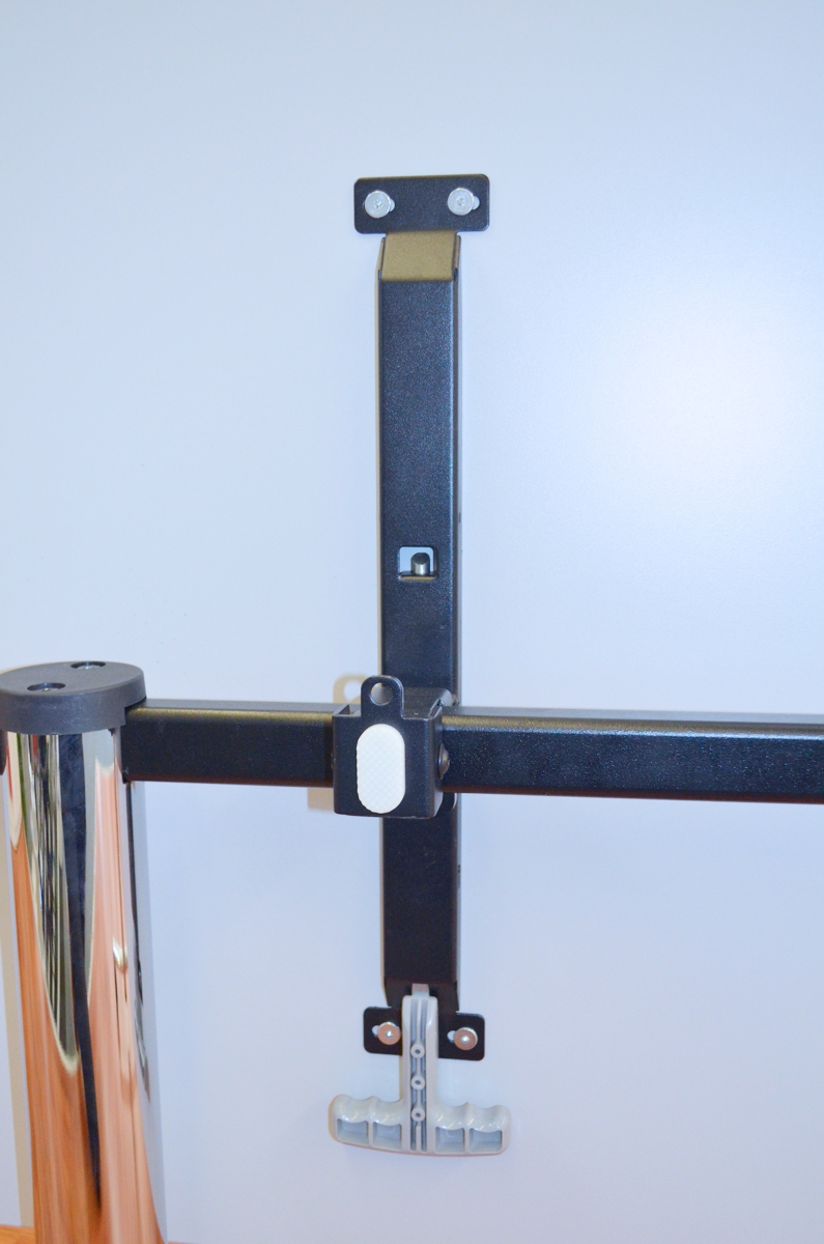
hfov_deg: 36.7
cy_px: 622
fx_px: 1241
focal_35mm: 36
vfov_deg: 53.2
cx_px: 412
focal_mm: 24
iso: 1100
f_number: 4
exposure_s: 1/60
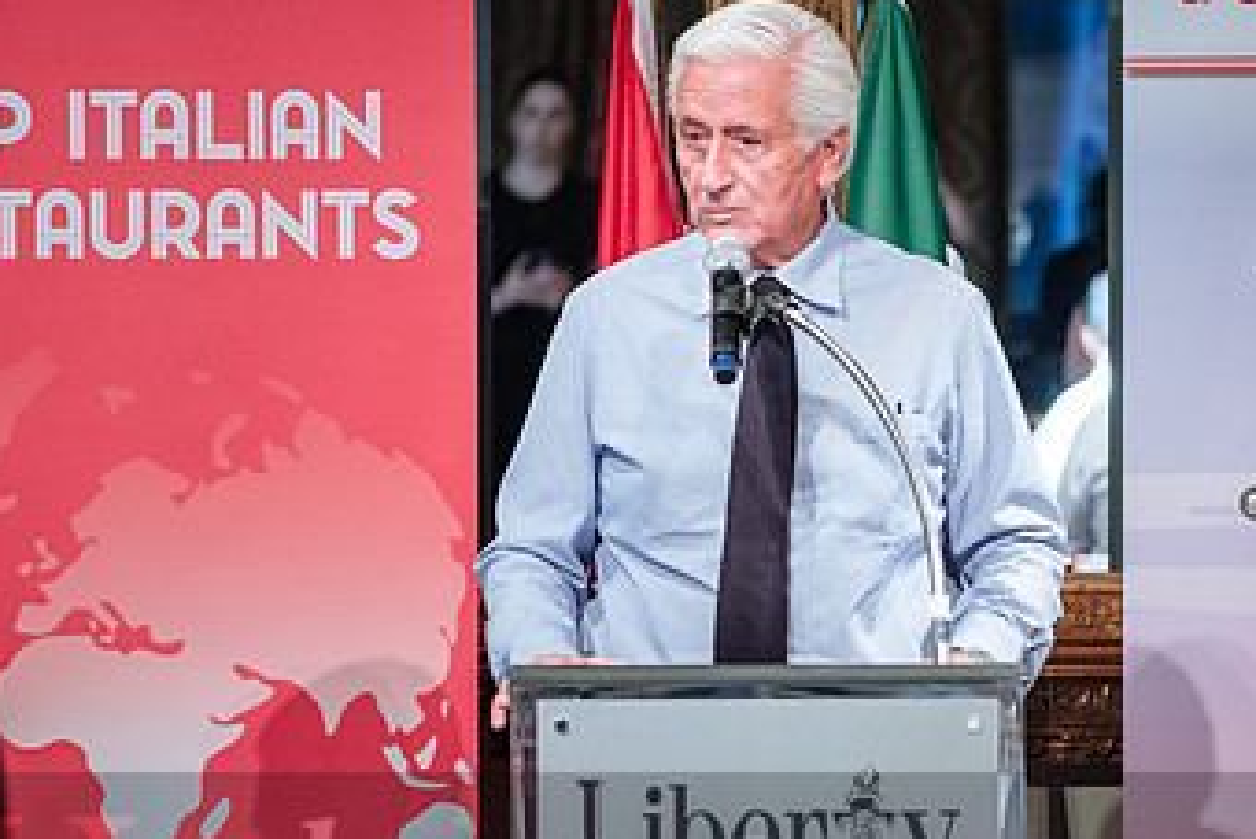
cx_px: 798
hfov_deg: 7.4
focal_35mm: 280
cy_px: 375
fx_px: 9773
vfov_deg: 4.9
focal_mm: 106
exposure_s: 1/125
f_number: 2.8
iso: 1600
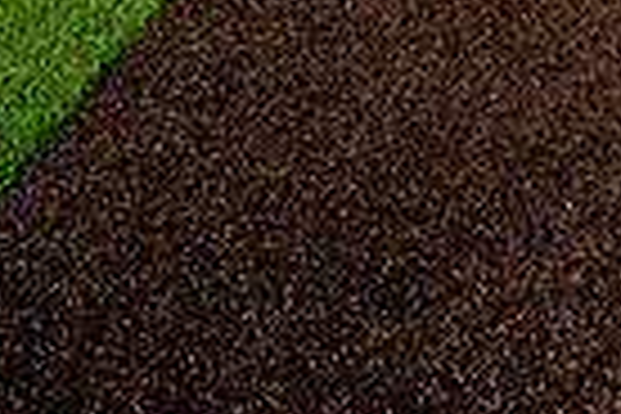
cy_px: -554
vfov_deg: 12.5
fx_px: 1518
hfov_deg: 22.7
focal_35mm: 88
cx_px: 531
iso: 100
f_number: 4
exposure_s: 1/2000
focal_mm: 27
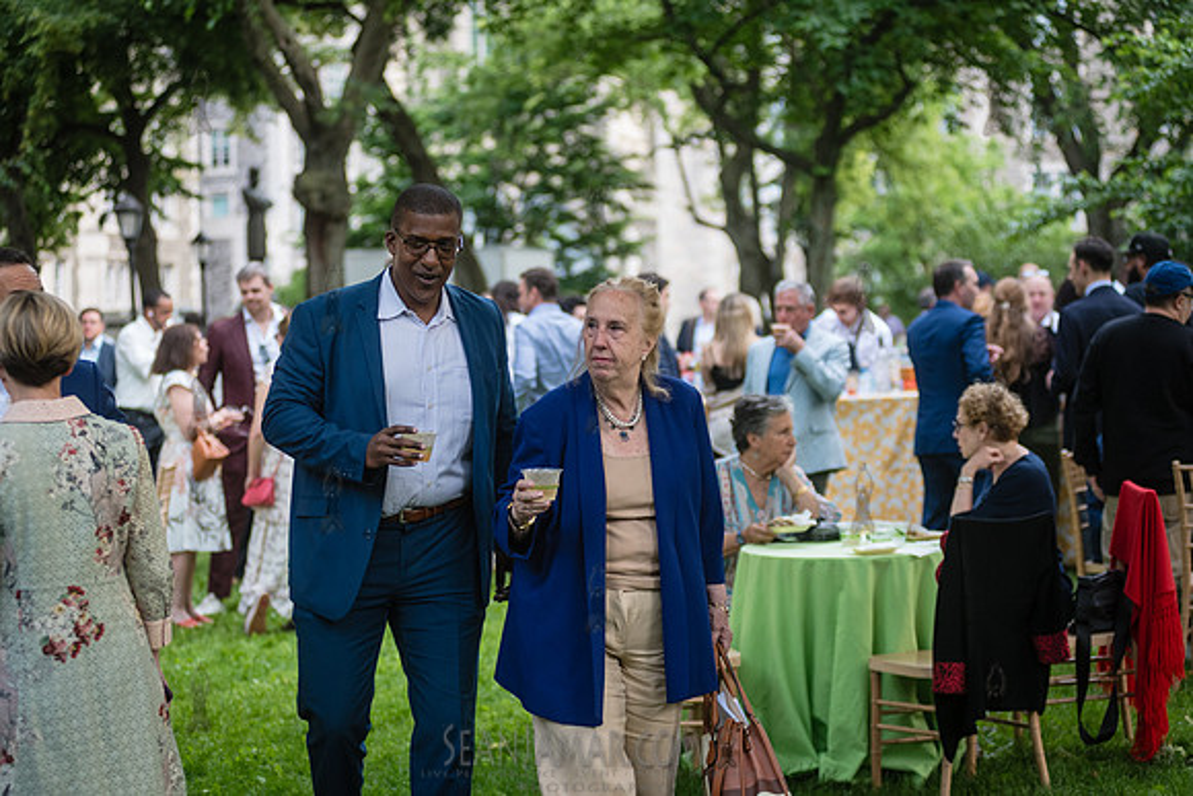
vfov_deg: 17.0
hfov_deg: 25.2
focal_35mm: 80
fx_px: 2664
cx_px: 596
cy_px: 398
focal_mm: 80
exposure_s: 1/500
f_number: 3.2
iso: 1000
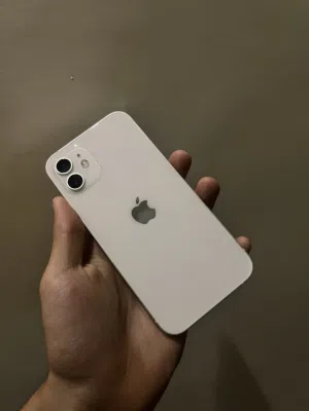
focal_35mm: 26
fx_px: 309
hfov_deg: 53.1
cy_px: 206
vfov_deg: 67.3
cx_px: 154
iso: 500
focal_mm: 5.1
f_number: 1.6
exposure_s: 1/33
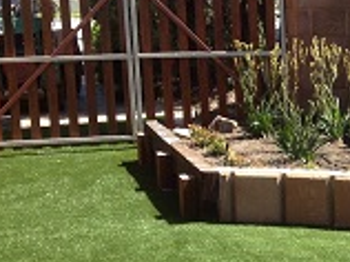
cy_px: 218
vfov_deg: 10.4
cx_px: 463
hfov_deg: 13.4
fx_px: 1434
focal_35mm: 142
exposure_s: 1/552
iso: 50
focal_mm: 4.28
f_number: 2.4
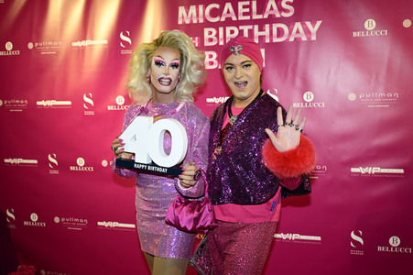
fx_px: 436
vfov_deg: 35.0
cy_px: 138
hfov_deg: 50.7
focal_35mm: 38
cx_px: 206
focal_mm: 38
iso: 800
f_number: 4.5
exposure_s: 1/160
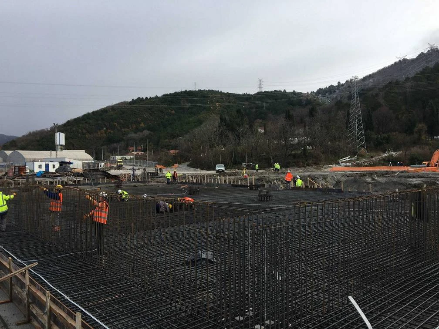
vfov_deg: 48.2
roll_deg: -0.1
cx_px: 220
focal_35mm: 29
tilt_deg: +2.9
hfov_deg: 61.7
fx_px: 368
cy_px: 164
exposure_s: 1/725
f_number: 2.2
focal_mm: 4.15
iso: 25
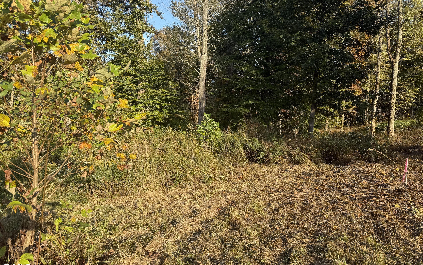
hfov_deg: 70.4
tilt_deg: +0.0
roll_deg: -2.5
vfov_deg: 47.5
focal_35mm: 26
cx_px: 207
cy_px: 120
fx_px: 300
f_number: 1.78
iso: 80
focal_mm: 6.76
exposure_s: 1/1250
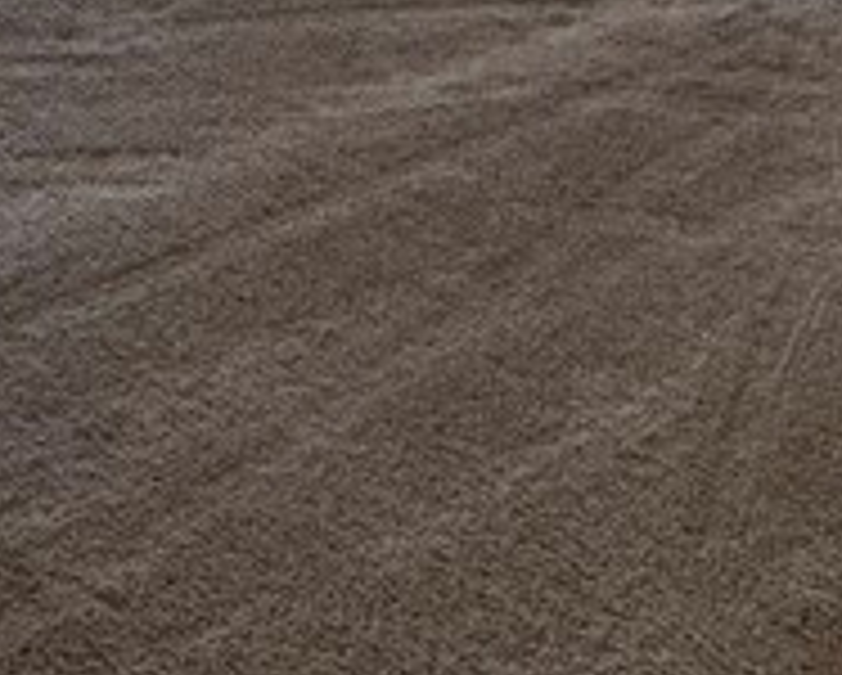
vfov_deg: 10.4
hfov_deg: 15.0
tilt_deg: -9.4
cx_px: 266
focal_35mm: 128
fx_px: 3193
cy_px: -950
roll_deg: -0.7
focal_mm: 6.76
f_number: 1.78
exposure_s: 1/148
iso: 80
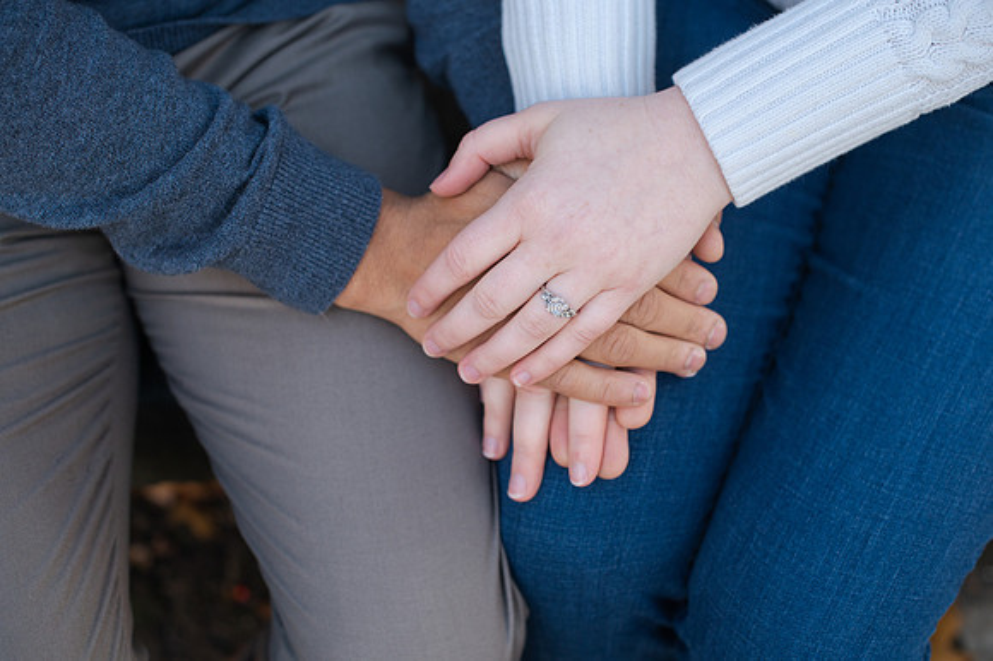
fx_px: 1378
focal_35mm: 50
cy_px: 330
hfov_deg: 39.6
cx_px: 496
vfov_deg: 27.0
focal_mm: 50
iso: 800
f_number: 3.5
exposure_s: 1/500
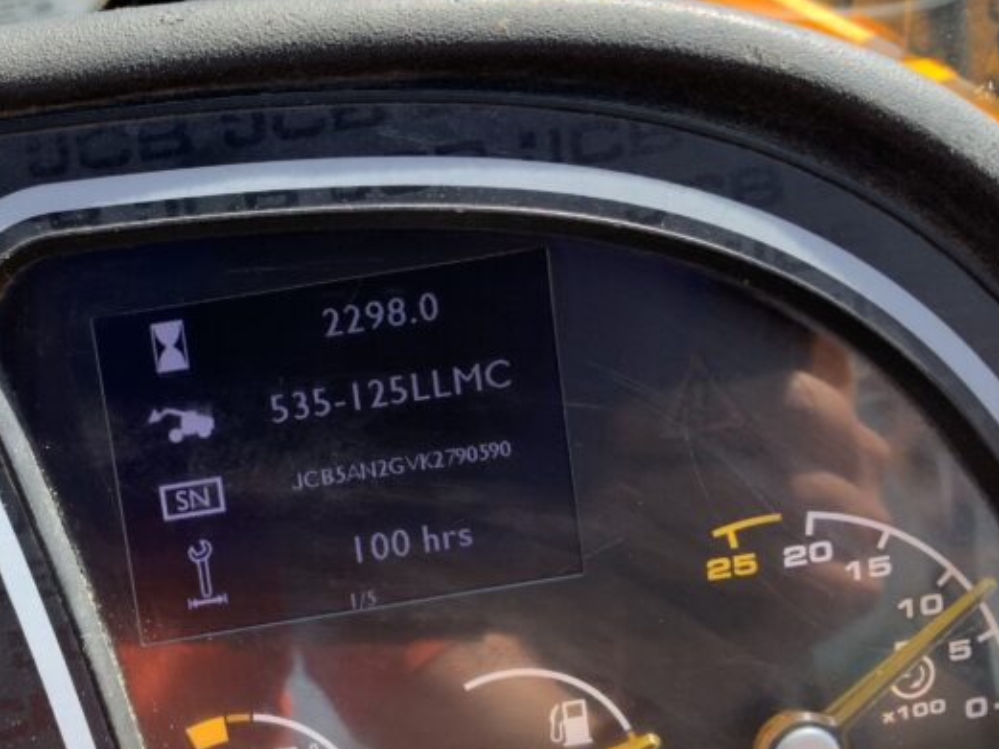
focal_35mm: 57
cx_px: 169
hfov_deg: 32.6
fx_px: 1645
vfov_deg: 25.7
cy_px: 349
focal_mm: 3
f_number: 1.8
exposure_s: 1/236
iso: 16
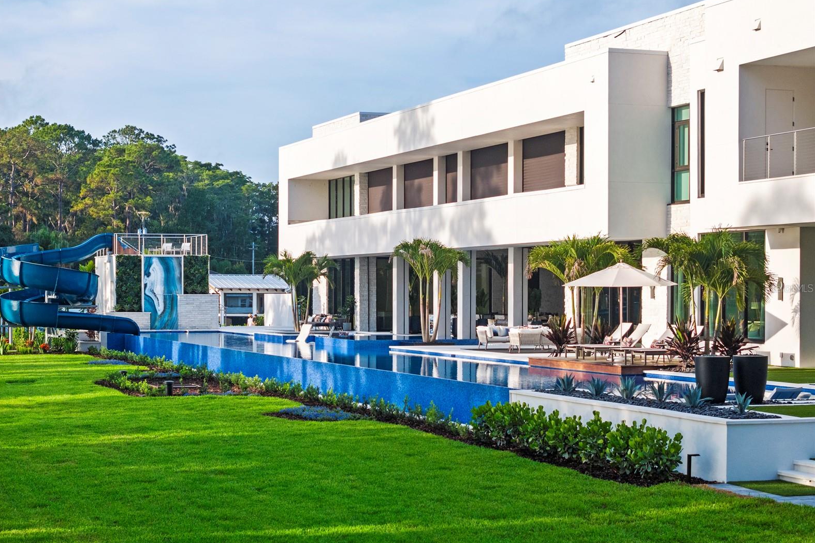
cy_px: 288
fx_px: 1675
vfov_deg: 18.4
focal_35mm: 74
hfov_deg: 27.3
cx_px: 401
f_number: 2.8
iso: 150
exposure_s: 1/80
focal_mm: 19.35
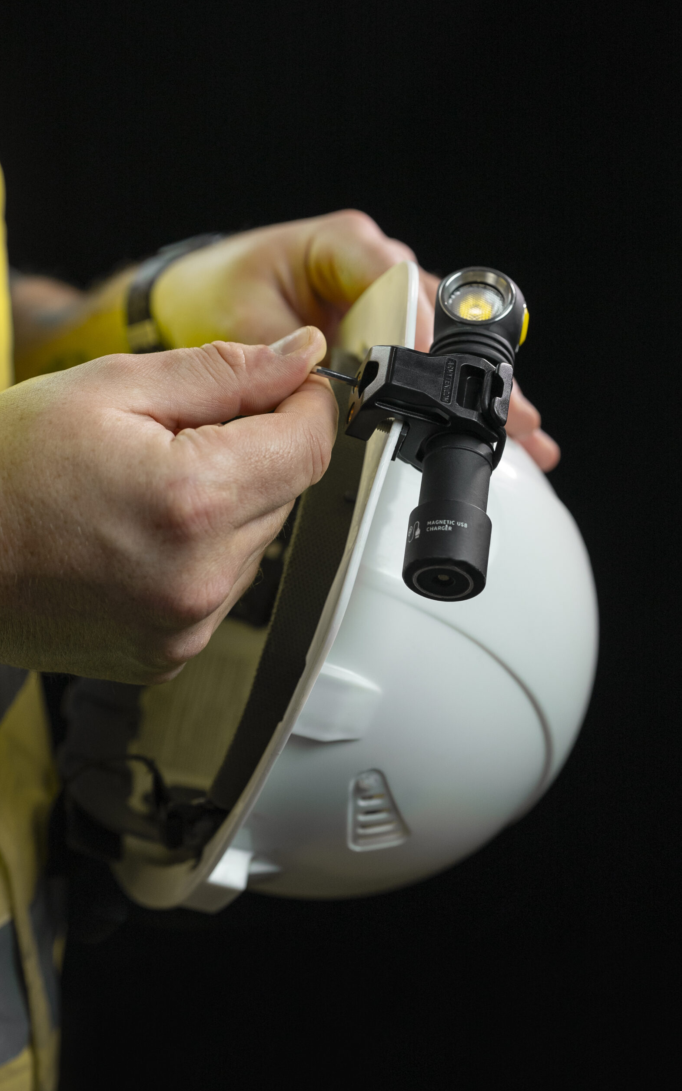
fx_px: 1546
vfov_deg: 38.9
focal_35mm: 52
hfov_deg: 24.9
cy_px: 546
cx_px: 347
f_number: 4
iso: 1000
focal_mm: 50
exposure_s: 1/160
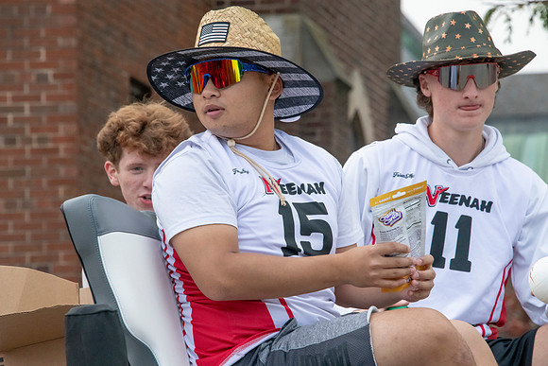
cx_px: 274
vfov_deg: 5.5
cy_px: 183
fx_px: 3806
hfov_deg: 8.2
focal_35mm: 250
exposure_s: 1/640
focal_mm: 250
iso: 3200
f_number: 11
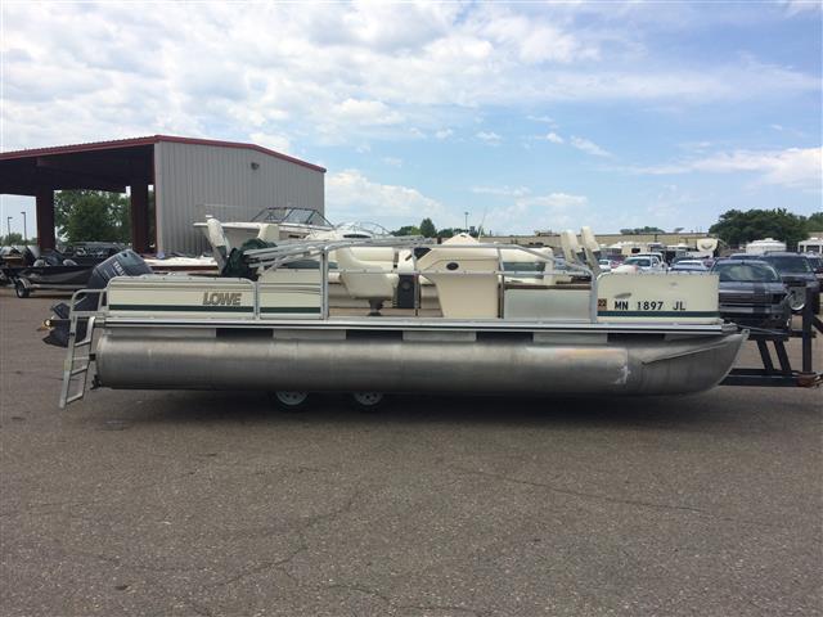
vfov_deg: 48.2
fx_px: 689
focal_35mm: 29
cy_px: 308
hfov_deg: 61.7
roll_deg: +0.8
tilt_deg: -4.6
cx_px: 412
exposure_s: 1/2283
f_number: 2.2
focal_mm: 4.15
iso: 32
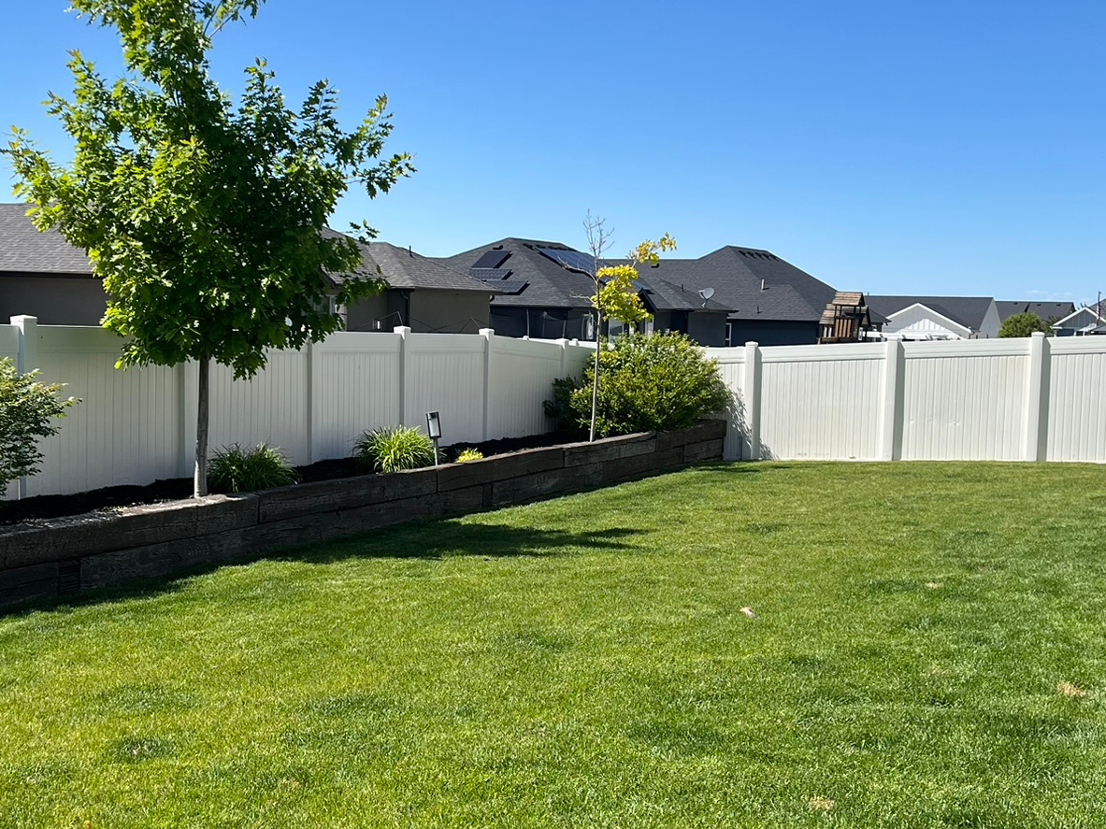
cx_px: 510
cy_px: 426
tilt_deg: -4.1
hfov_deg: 42.0
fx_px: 1438
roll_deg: -1.3
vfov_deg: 32.2
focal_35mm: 45
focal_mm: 5.7
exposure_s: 1/4274
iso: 50
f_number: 1.5
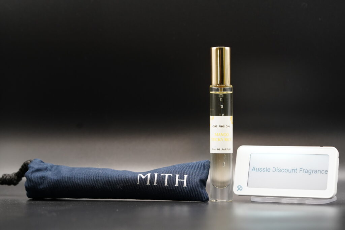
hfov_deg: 22.6
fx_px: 863
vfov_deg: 15.2
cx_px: 172
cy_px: 115
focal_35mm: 90
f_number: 5
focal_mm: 90
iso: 2500
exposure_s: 1/100
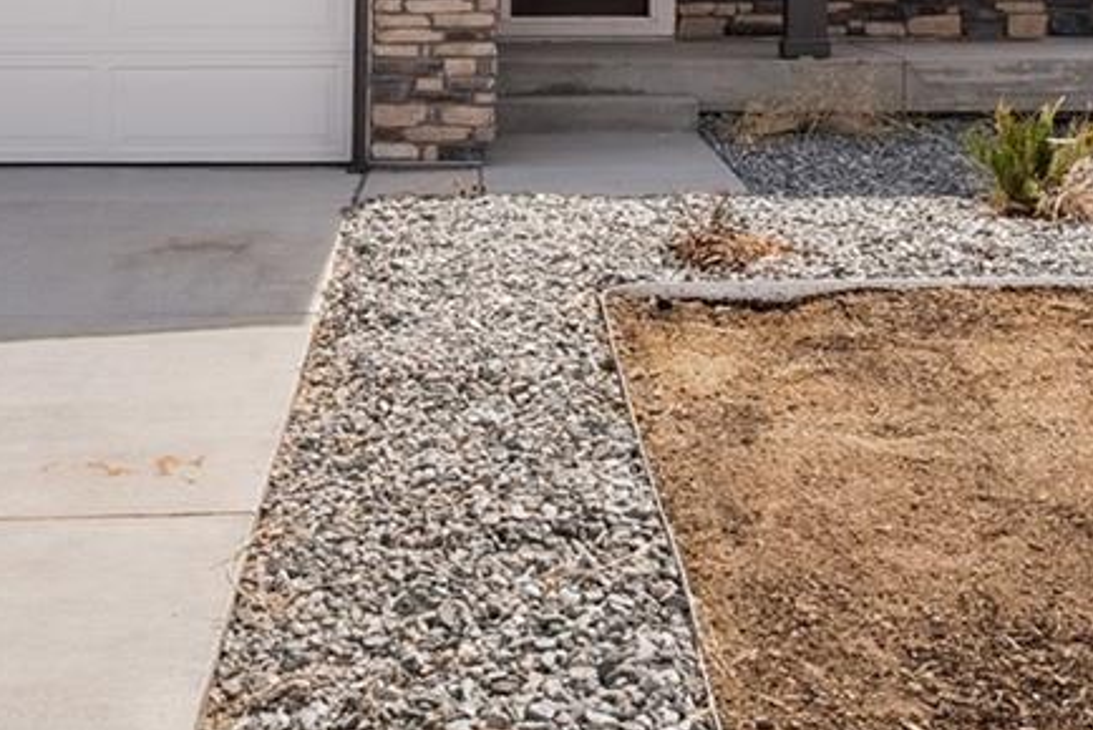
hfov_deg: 28.7
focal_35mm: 70
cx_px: 431
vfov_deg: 18.9
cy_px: -33
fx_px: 2127
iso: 200
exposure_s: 1/800
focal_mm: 19
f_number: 7.1
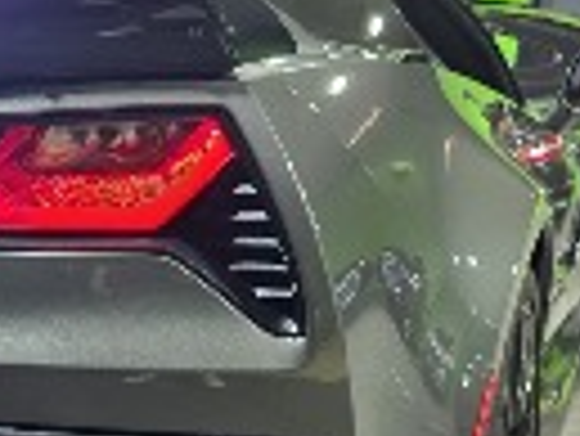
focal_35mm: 74
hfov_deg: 24.5
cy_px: 333
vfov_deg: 19.8
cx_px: -58
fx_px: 1241
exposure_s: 1/100
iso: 125
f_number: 1.7
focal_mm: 6.25
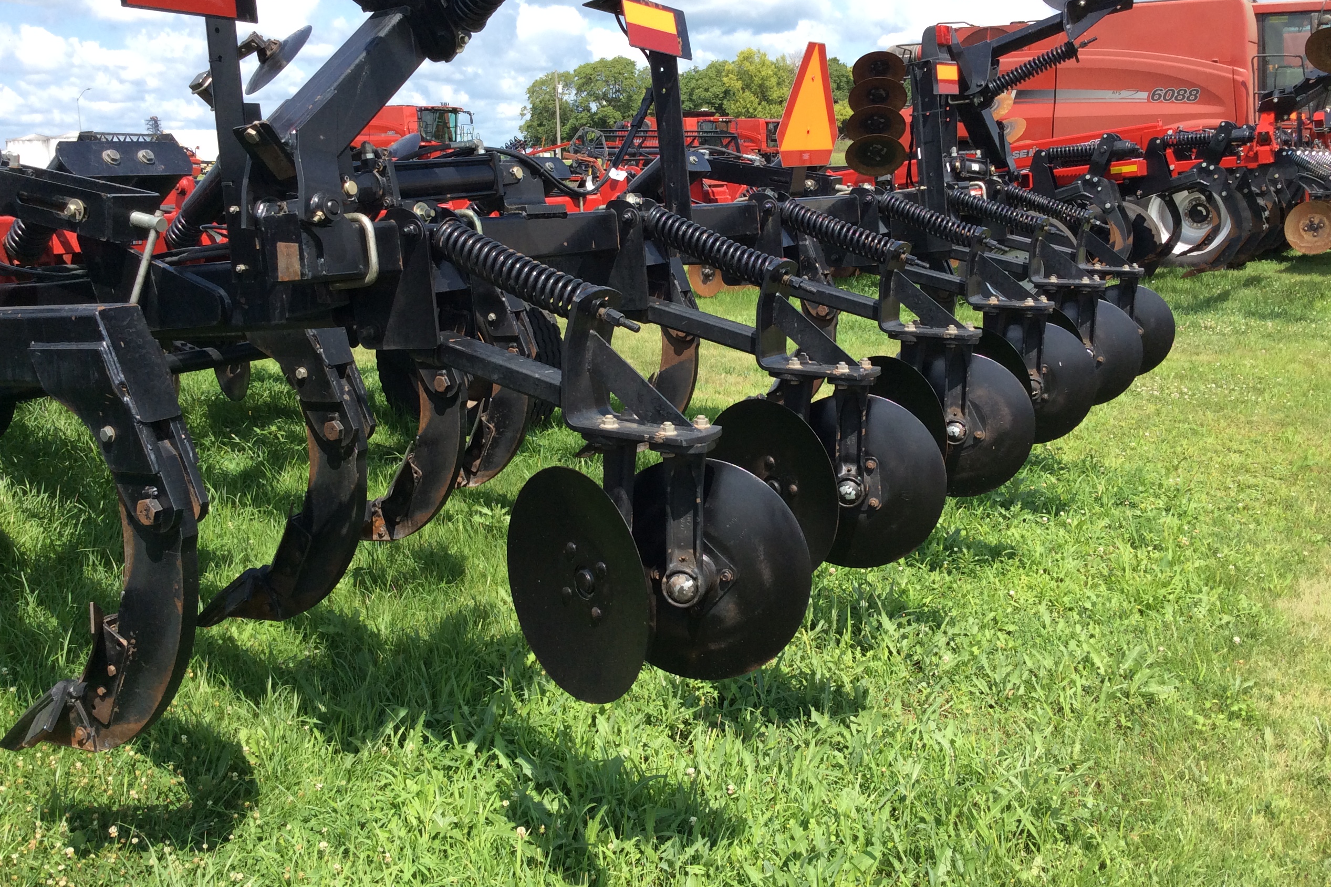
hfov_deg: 55.8
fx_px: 1257
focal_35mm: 34
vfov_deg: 38.8
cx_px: 656
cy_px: 393
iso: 32
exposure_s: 1/923
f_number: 2.4
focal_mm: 3.3
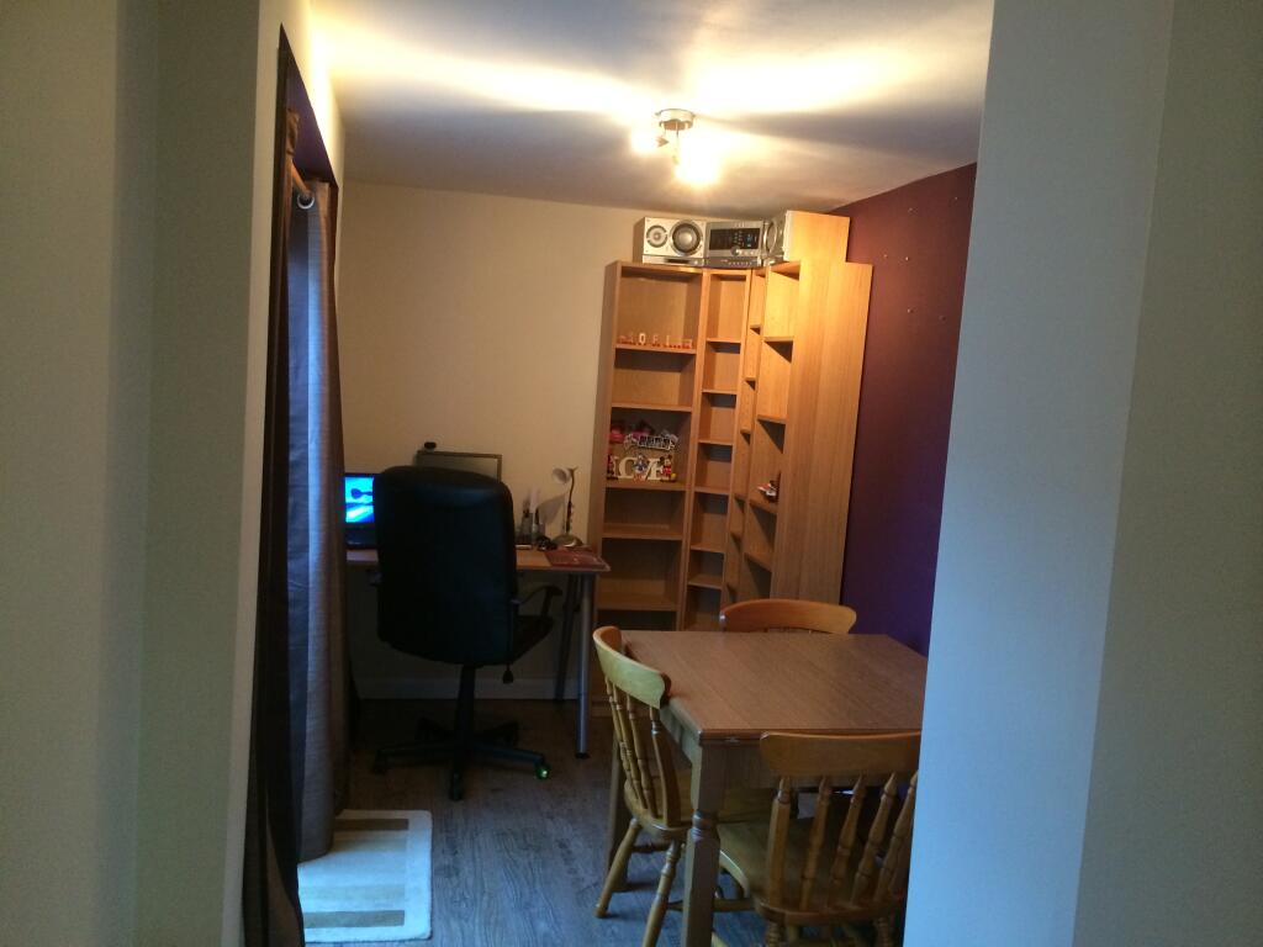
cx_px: 632
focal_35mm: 30
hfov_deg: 60.0
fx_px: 1095
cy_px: 474
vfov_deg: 46.8
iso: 250
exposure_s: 1/30
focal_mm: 4.12
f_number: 2.2
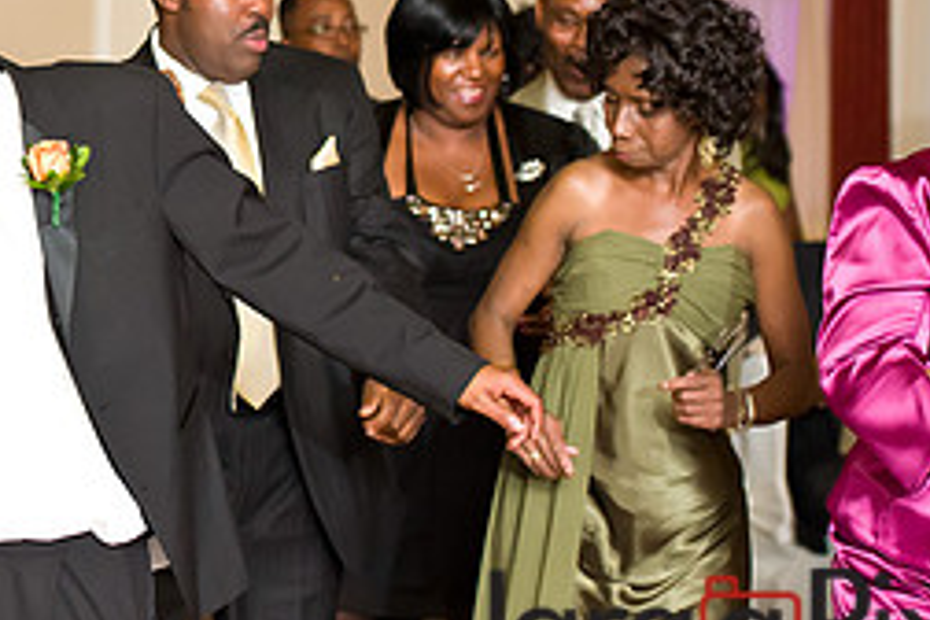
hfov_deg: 12.6
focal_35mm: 161
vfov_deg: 8.5
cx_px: -59
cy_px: 107
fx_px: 4159
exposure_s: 1/125
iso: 3200
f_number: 3.2
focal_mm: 70
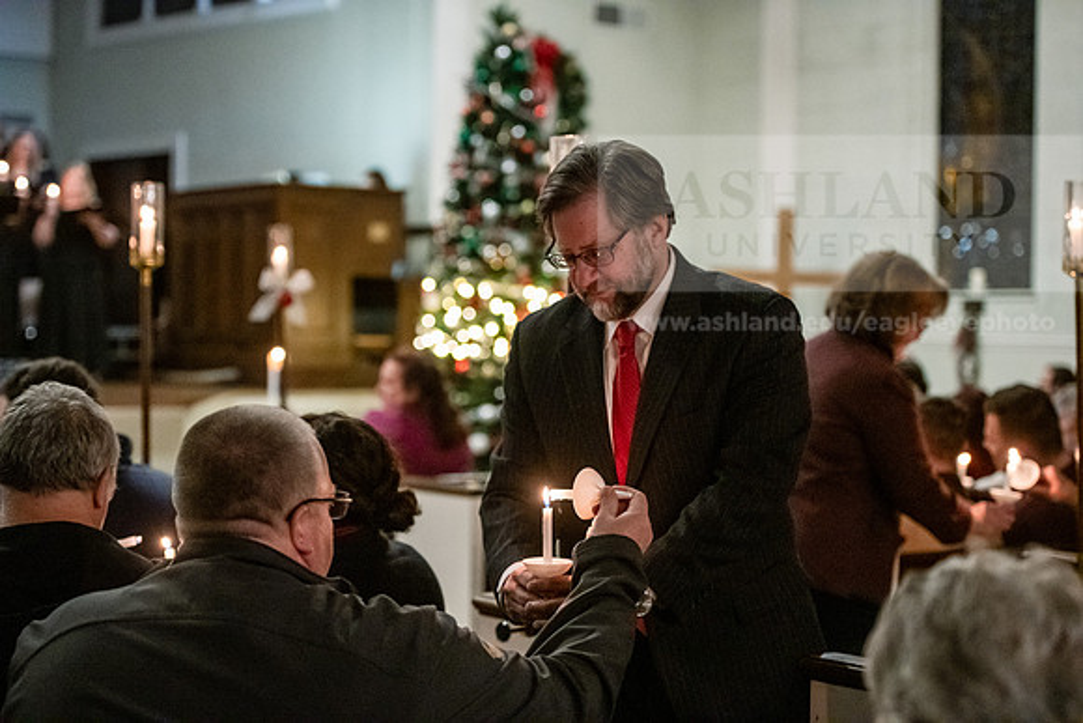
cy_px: 362
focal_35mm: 70
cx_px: 542
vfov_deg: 19.5
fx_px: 2106
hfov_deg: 28.8
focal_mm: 70
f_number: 2.8
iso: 8000
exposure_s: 1/160
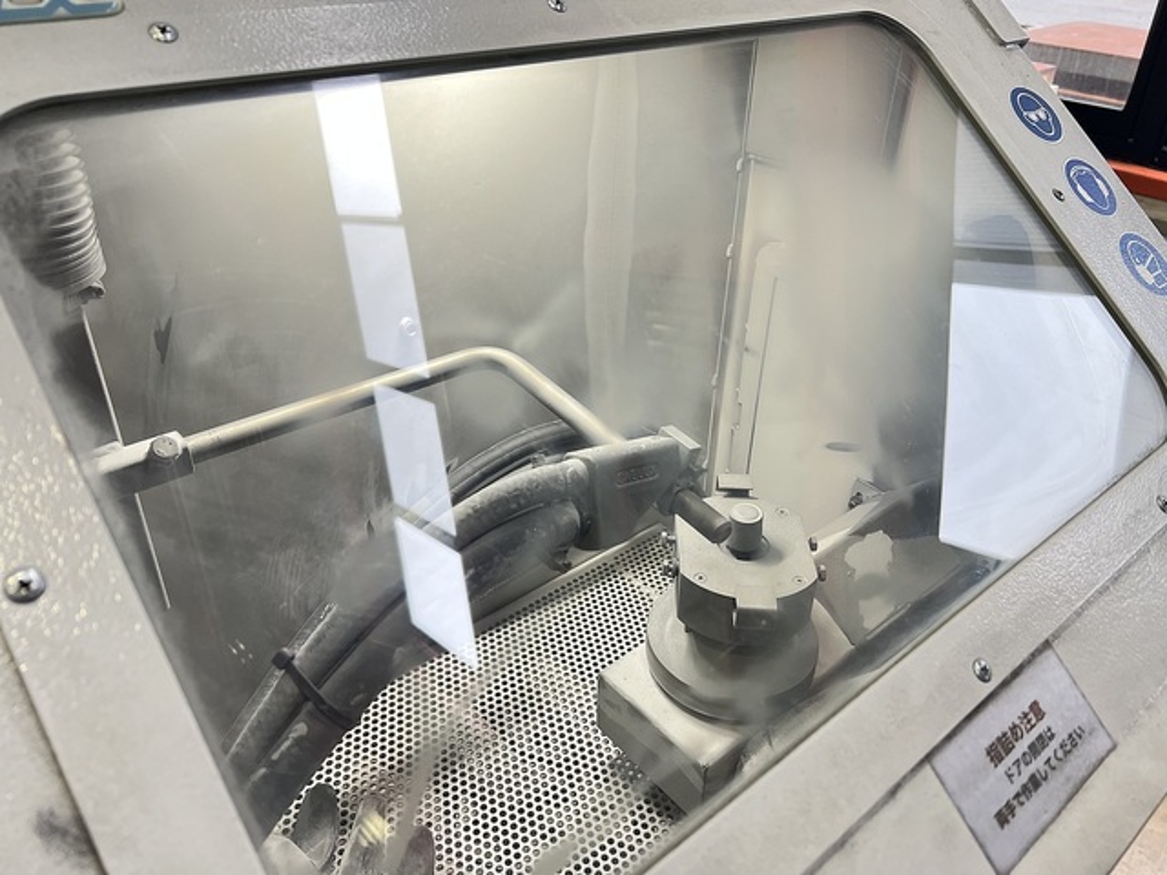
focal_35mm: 26
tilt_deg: -32.8
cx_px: 584
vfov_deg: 53.1
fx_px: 877
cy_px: 438
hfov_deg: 67.3
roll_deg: -0.9
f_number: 1.5
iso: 125
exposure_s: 1/106
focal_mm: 5.7
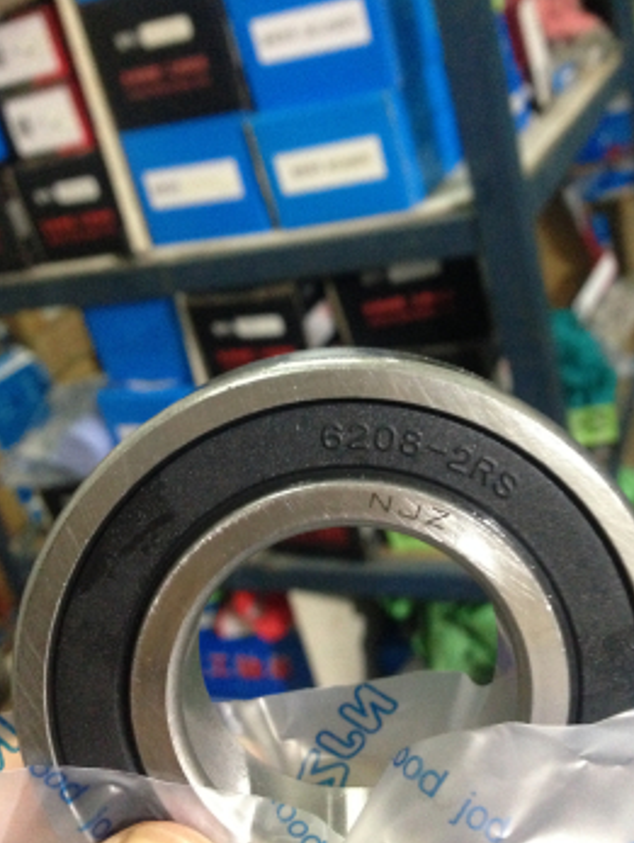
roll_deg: +14.3
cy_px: 396
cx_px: 347
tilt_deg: -20.5
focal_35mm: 38
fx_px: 926
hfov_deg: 37.8
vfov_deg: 48.9
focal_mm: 4.12
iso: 500
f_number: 2.4
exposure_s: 1/15
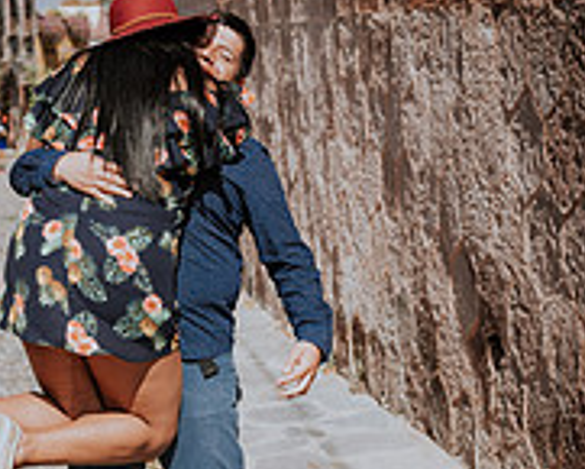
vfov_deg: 16.9
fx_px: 1576
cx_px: 120
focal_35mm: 91
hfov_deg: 20.8
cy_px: 291
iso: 100
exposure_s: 1/5000
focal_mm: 26
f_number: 1.8
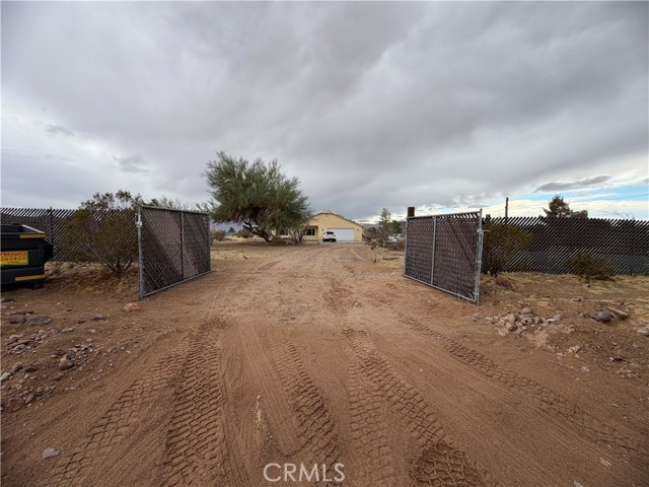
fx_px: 262
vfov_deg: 85.7
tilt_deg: -2.7
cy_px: 244
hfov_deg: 102.1
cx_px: 324
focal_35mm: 14
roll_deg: -0.6
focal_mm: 2.22
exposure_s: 1/751
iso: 40
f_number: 2.2
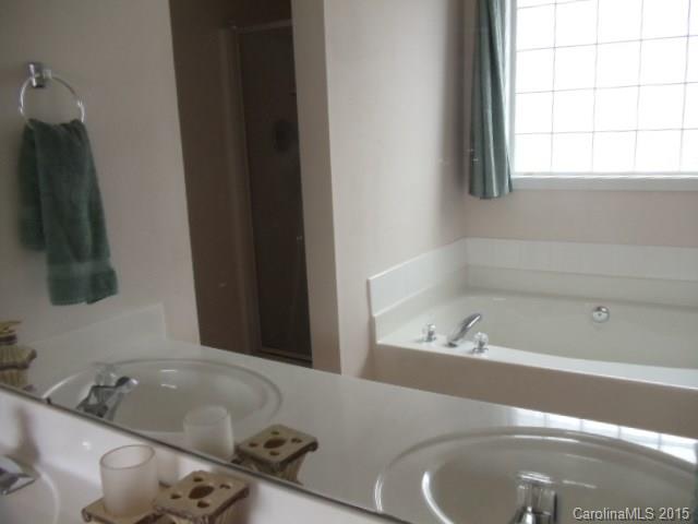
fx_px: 887
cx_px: 349
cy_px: 262
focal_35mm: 44
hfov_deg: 42.9
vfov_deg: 32.9
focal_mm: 6
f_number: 3.5
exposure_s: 1/80
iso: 400
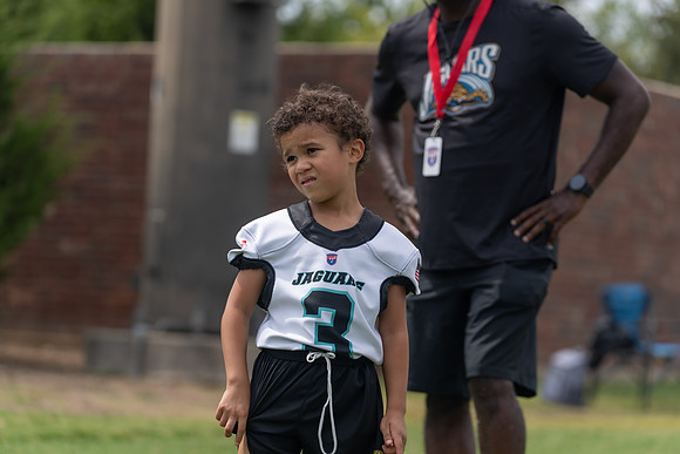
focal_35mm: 151
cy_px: 227
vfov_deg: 9.1
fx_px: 2853
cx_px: 340
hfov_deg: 13.6
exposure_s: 1/1250
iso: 125
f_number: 4
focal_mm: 151
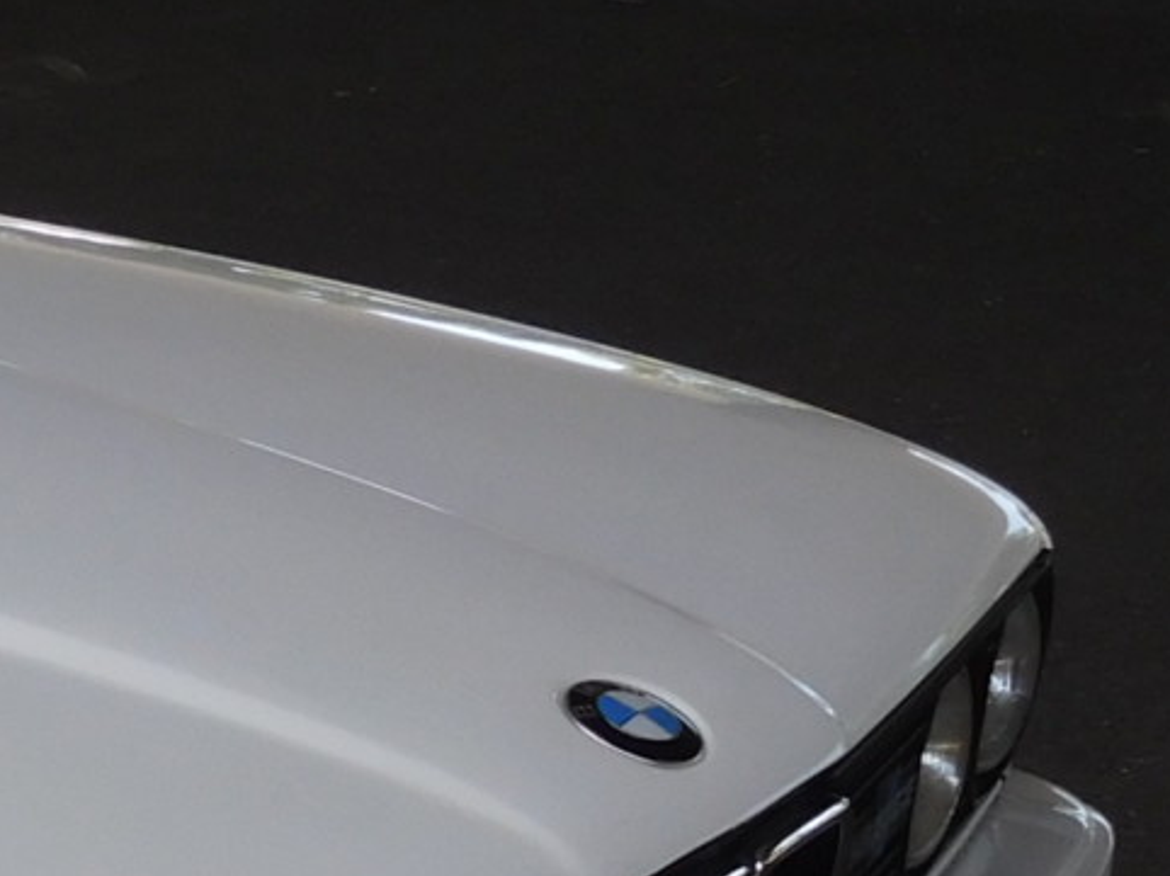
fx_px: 4594
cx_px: -1090
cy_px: 747
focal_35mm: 136
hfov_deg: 12.8
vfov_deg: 10.8
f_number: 3.6
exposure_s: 1/250
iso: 125
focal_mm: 5.7
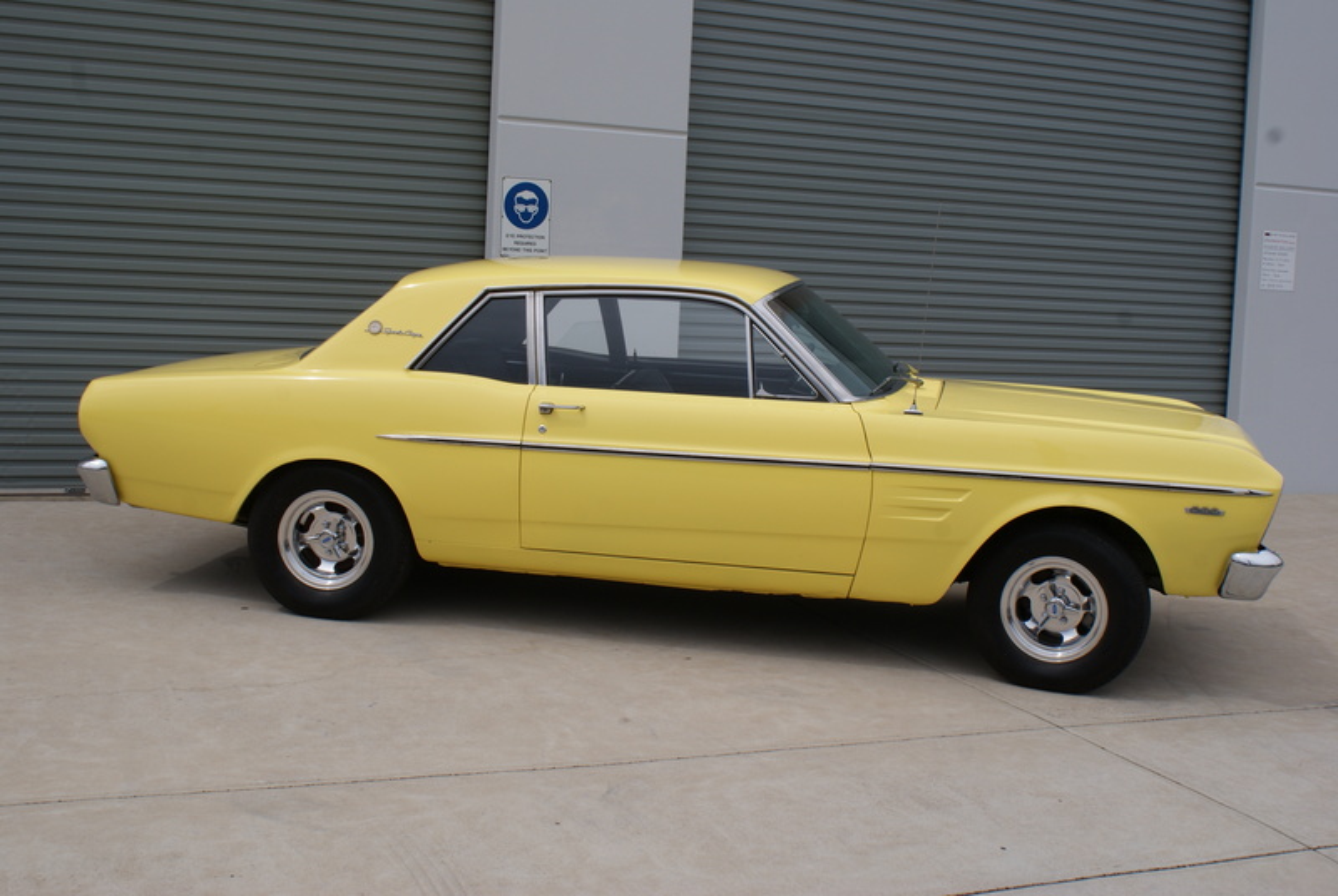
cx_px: 669
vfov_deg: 30.0
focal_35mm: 45
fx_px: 1675
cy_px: 448
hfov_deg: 43.5
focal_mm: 30
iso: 100
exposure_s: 1/160
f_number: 13
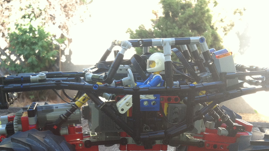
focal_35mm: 64
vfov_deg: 18.5
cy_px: 133
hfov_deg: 32.8
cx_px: 122
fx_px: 456
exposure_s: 1/120
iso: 100
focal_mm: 3.85
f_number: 2.8
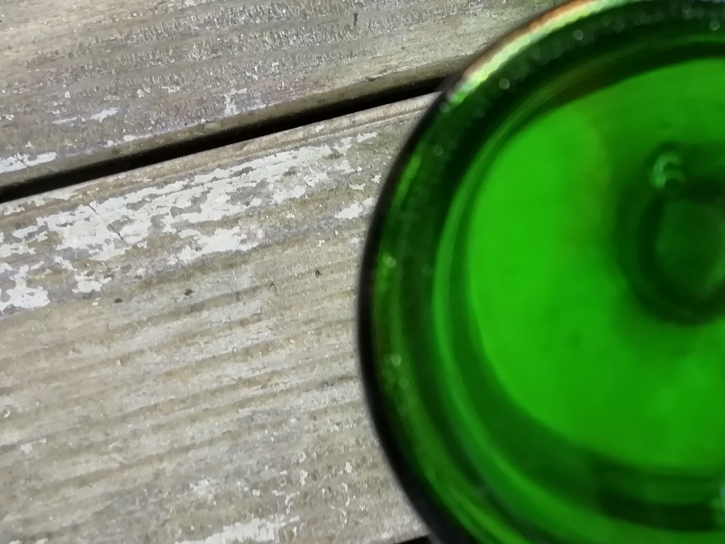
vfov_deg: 26.1
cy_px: 232
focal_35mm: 56
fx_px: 1173
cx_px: 737
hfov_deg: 31.6
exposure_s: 1/33.3
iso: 64
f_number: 2.2
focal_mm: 3.21
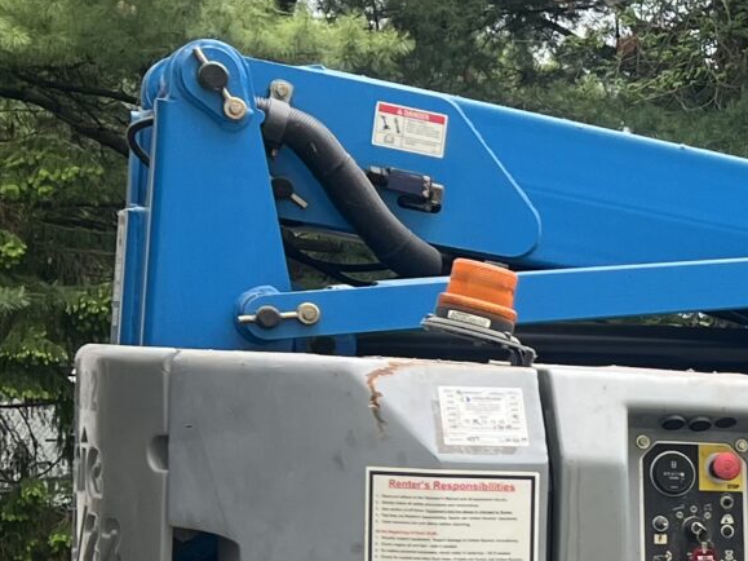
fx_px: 2484
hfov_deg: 15.3
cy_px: 604
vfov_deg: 12.7
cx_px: 1236
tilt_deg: -6.5
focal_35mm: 115
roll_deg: -0.4
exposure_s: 1/827
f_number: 1.5
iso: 50
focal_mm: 5.7
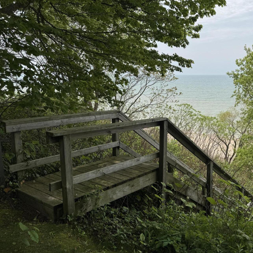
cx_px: 184
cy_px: 125
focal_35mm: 33
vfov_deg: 49.7
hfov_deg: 48.2
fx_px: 273
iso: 80
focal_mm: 6.76
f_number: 1.78
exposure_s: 1/5814
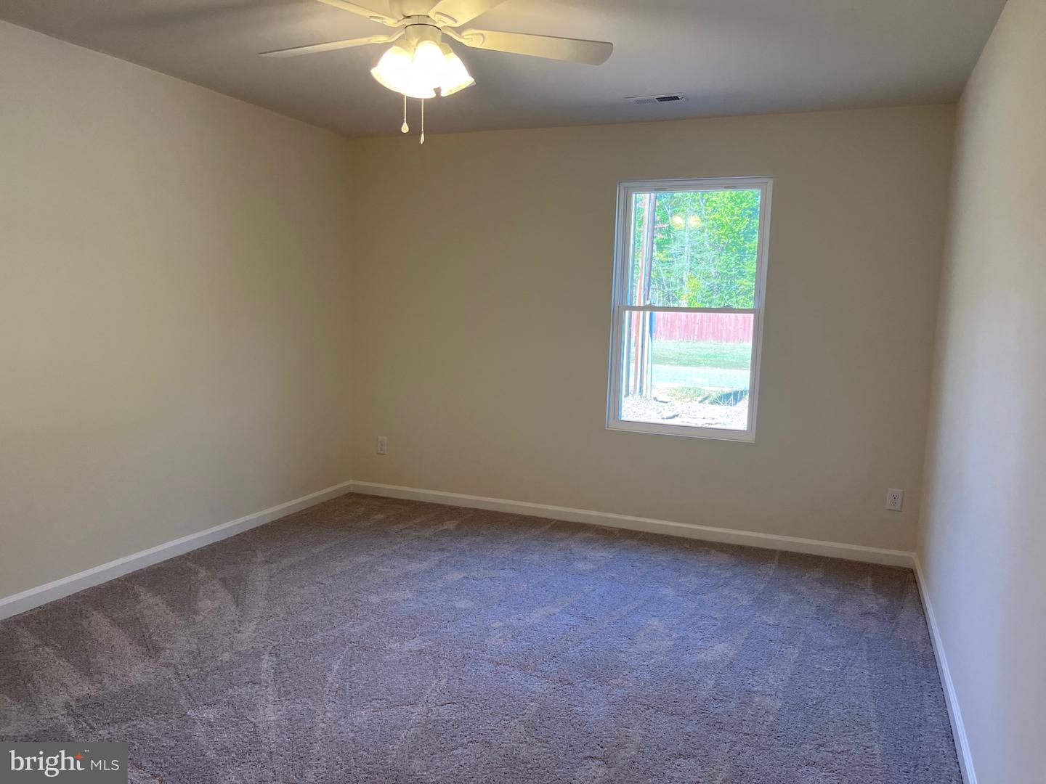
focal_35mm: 26
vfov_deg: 53.1
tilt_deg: -6.8
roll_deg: -1.7
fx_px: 786
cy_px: 392
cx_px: 523
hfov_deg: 67.3
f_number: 1.6
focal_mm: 5.1
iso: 125
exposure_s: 1/120
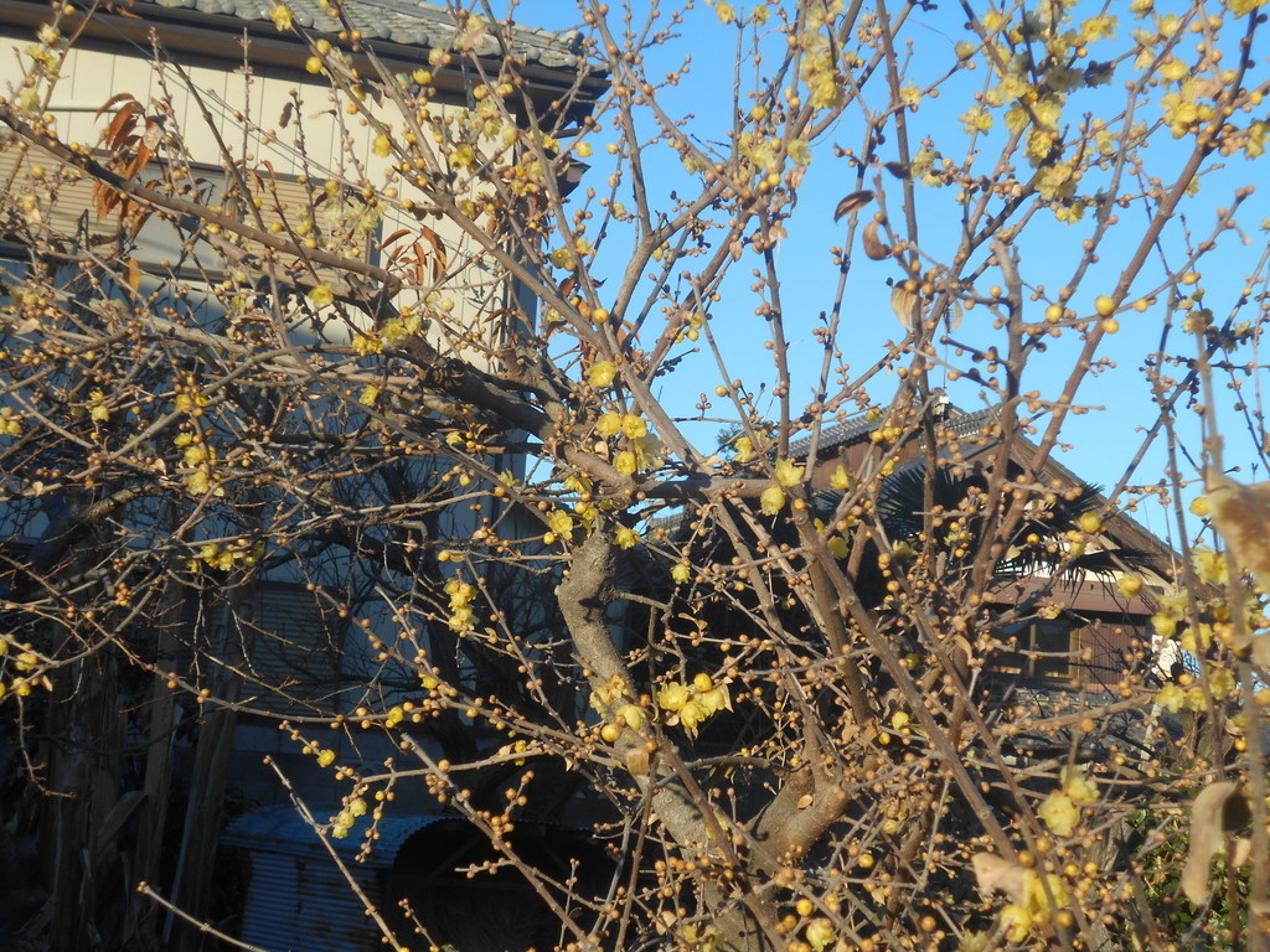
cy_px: 476
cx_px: 635
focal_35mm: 65
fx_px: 2385
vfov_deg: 22.6
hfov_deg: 29.8
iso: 80
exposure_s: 1/320
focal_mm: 11.6
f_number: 5.3
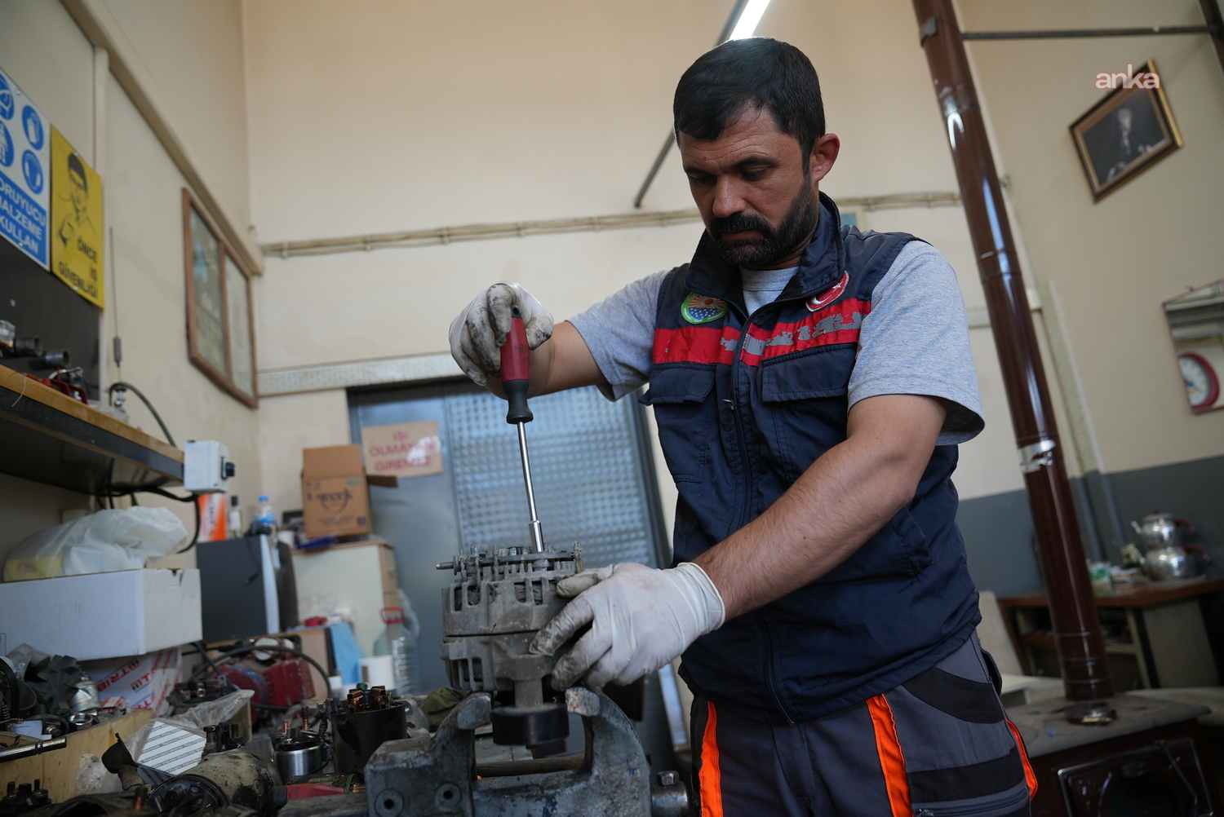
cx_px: 612
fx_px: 816
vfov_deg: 53.2
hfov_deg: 73.7
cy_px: 408
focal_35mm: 24
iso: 320
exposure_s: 1/100
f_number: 3.2
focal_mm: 24
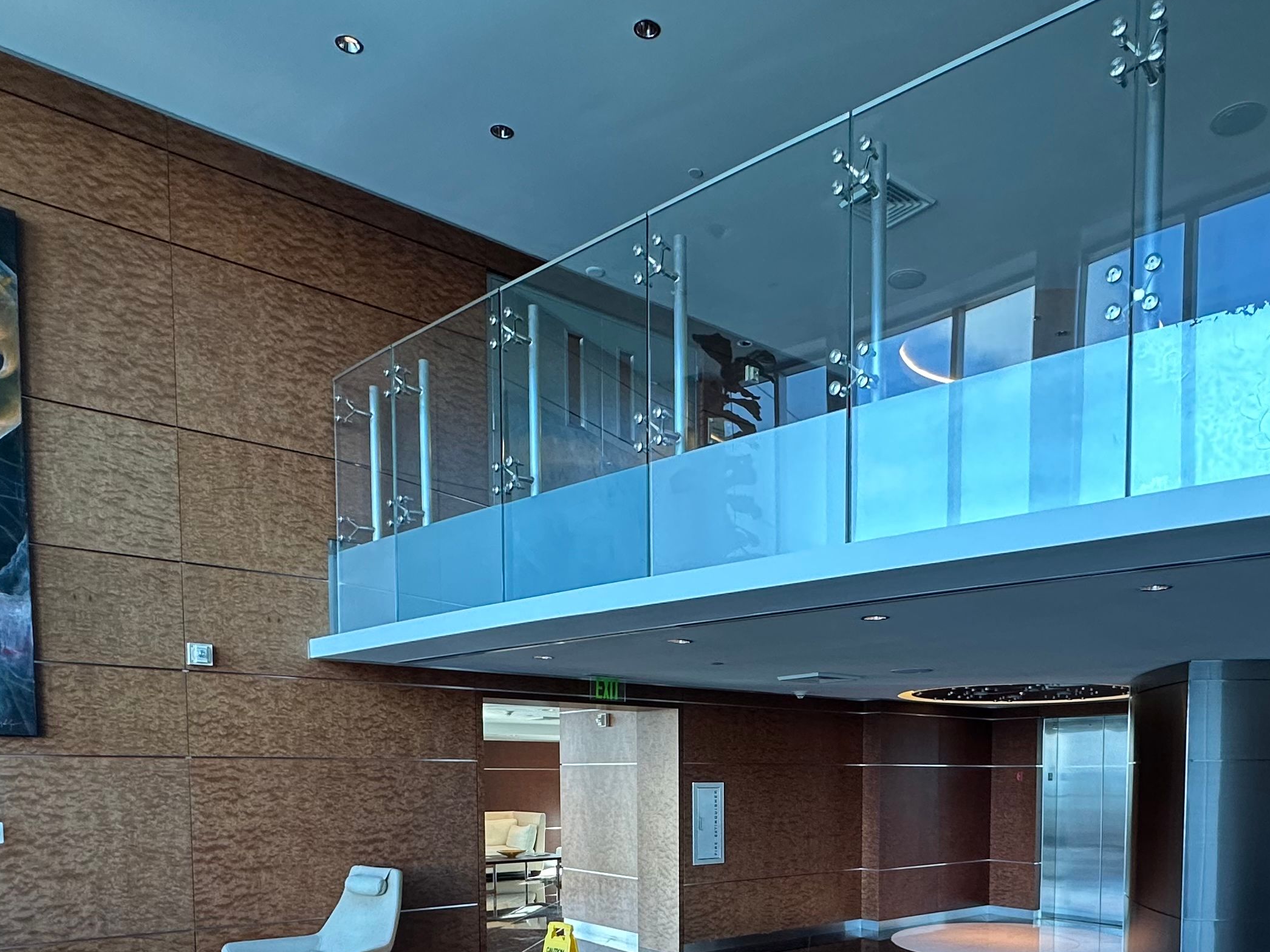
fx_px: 991
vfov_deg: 46.9
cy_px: 835
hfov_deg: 64.7
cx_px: 763
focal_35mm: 27
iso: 160
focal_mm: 2.22
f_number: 2.2
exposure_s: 1/60
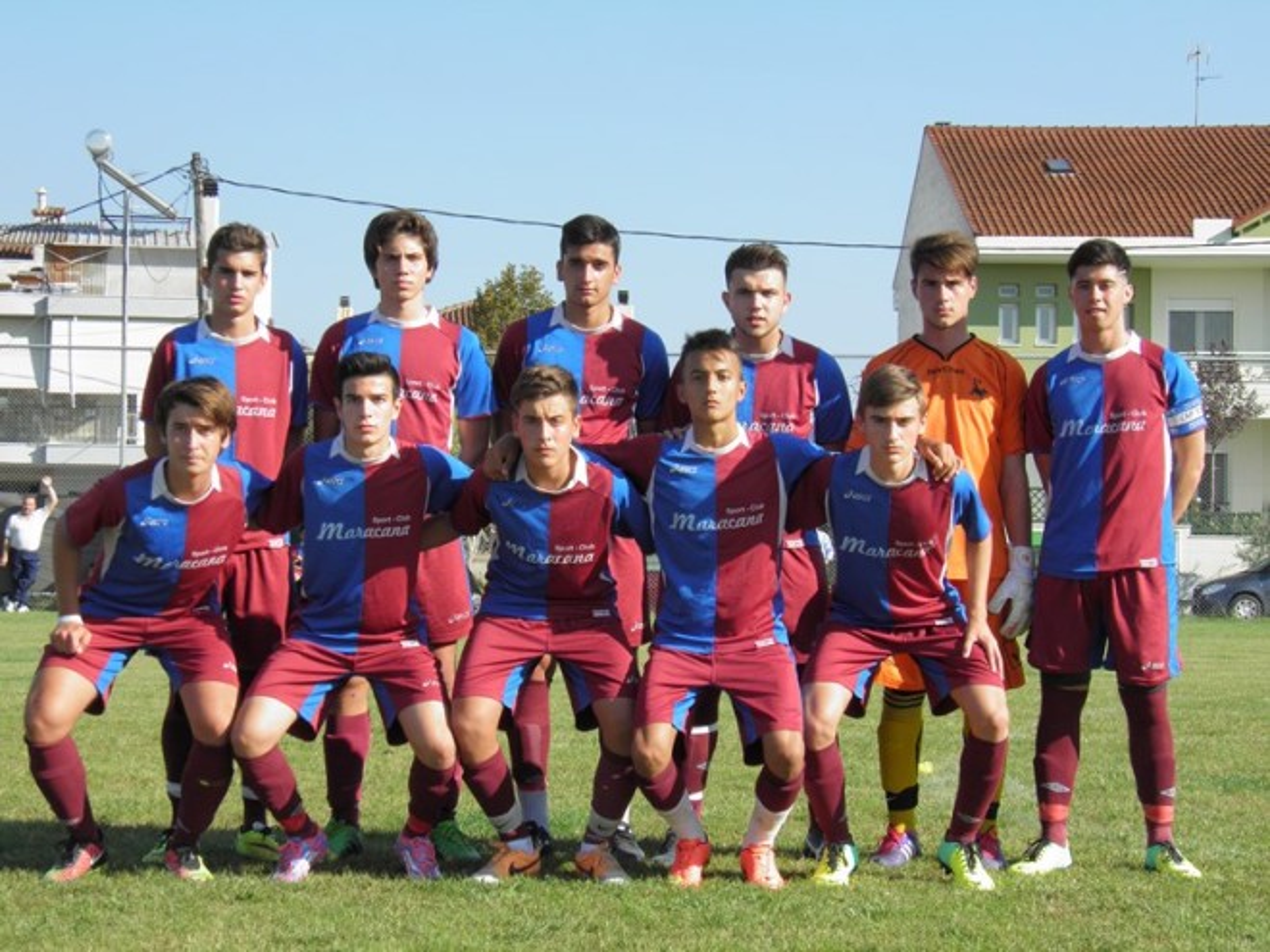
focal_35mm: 84
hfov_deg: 23.3
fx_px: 3082
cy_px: 476
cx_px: 635
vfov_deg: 17.6
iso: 50
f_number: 5.6
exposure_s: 1/250
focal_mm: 15.2
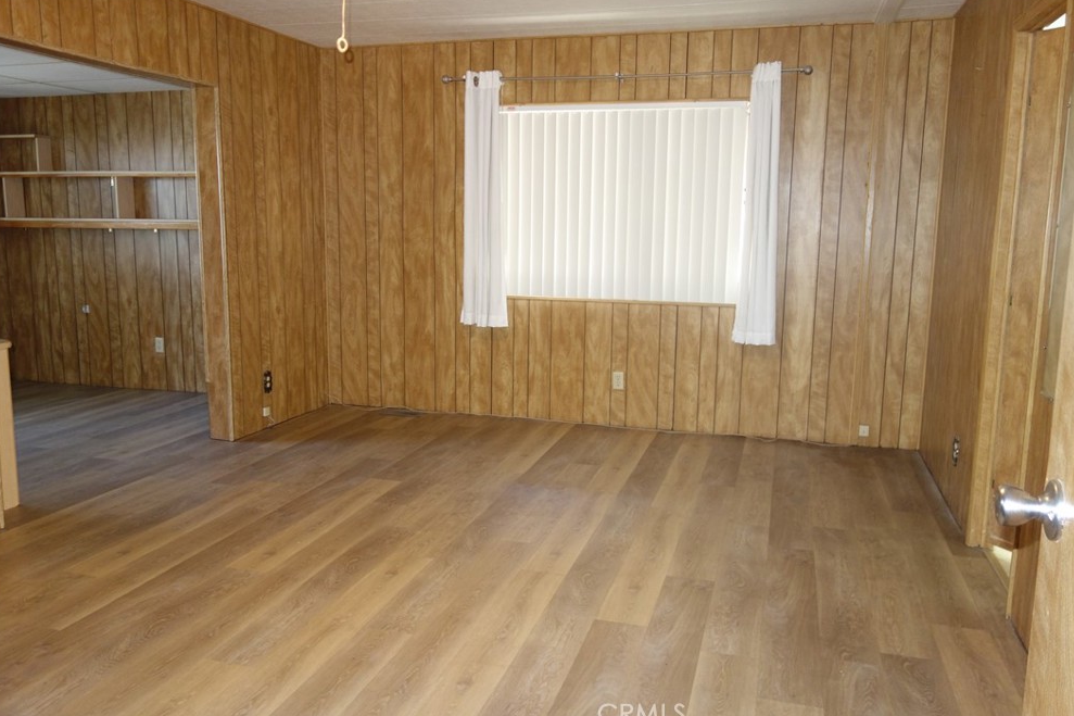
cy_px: 358
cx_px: 527
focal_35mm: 29
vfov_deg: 44.9
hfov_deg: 63.7
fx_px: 865
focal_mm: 10.4
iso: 400
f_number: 1.8
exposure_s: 1/30
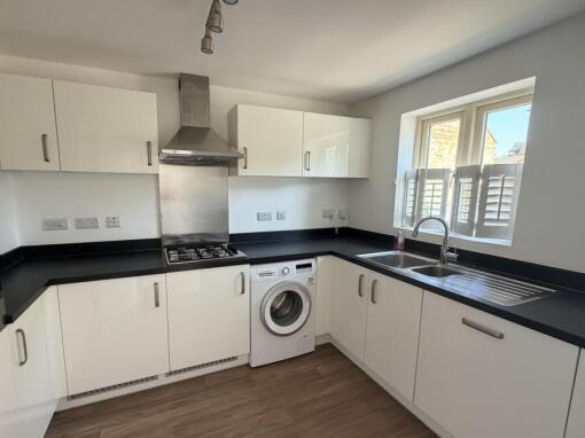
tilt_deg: -8.1
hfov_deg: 94.2
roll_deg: -0.2
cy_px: 225
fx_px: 270
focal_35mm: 16
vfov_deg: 78.0
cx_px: 261
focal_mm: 2.22
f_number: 2.2
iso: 320
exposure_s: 1/60
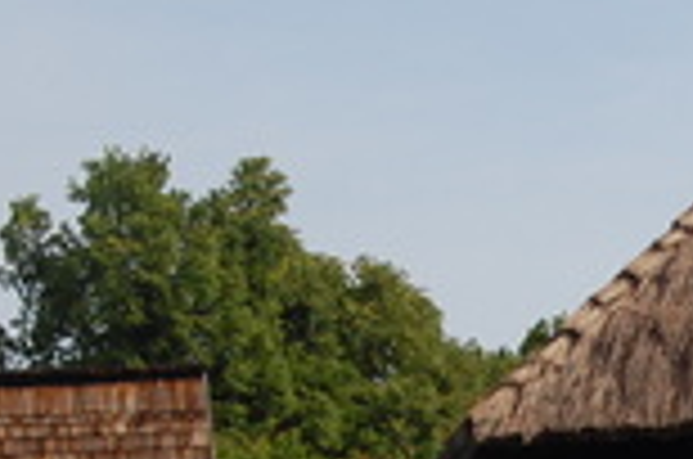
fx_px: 4553
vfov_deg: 5.8
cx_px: 738
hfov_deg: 8.6
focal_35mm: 237
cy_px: 504
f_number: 9
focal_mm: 38
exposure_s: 1/320
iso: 400
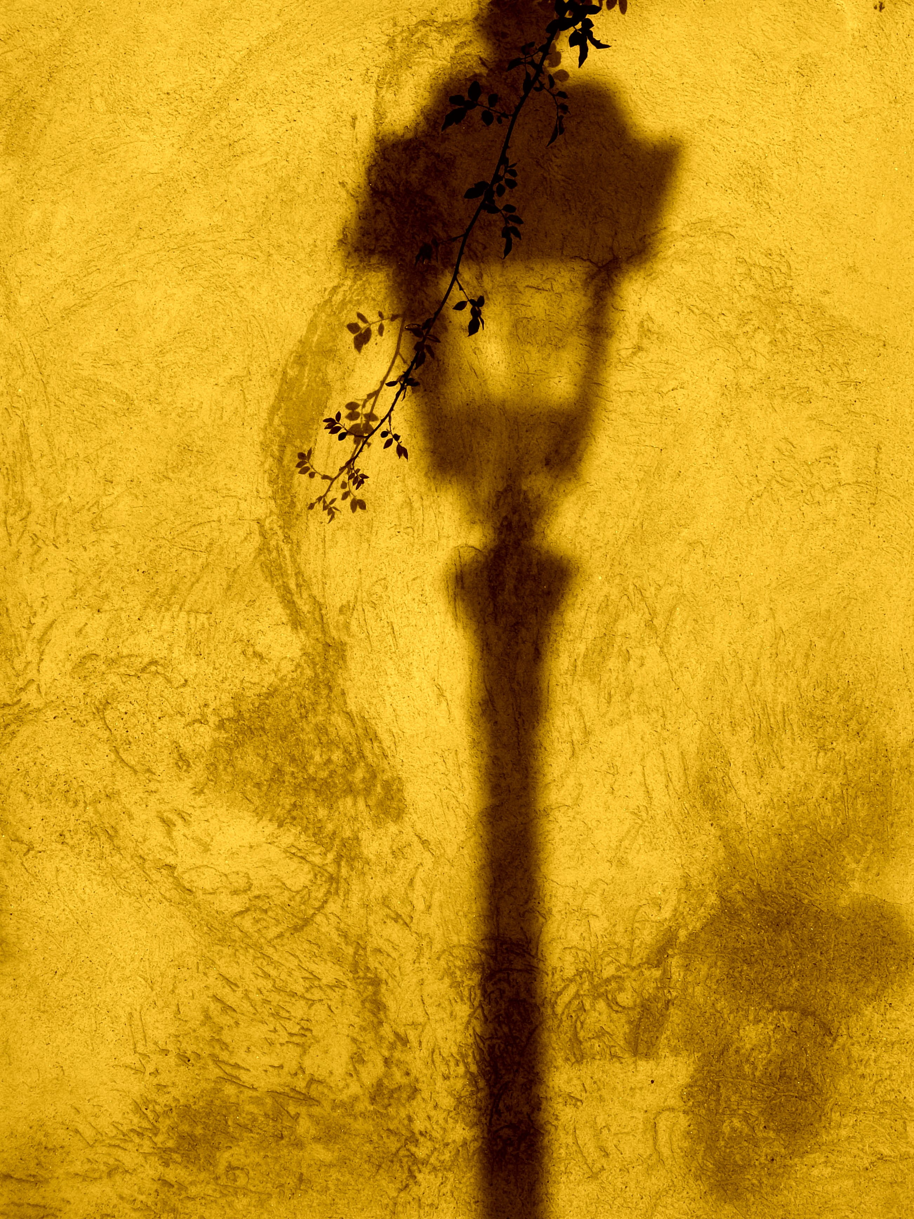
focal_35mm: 70
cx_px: 457
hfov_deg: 21.0
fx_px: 2464
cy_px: 610
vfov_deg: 27.8
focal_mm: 11.6
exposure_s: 1/500
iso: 64
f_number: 6.7
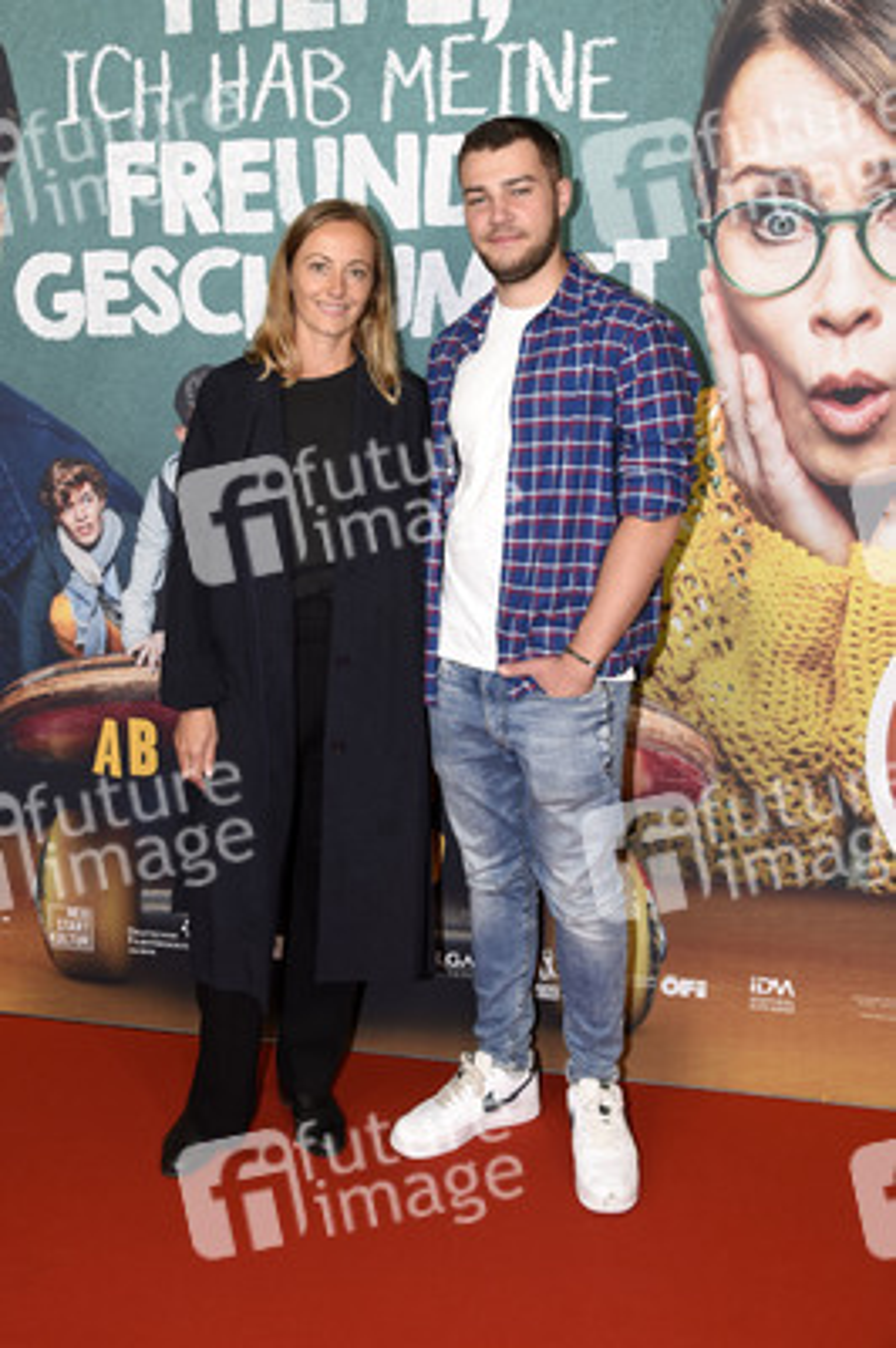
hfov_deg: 42.3
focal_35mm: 31
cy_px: 674
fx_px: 1159
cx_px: 448
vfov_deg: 60.3
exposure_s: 1/125
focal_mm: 31
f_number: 6.3
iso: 800
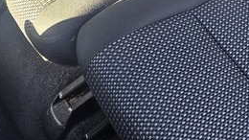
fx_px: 508
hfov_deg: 25.0
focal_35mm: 77
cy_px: -138
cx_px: 292
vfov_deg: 13.5
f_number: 1.8
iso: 250
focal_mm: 5.4
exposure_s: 1/142
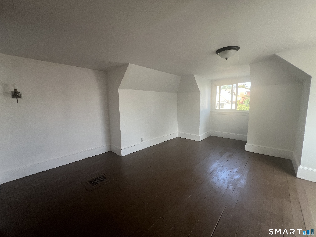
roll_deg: +1.2
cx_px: 158
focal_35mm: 13
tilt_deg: -6.8
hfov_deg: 106.2
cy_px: 118
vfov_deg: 89.9
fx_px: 119
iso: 64
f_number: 1.8
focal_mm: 1.57
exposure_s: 1/99
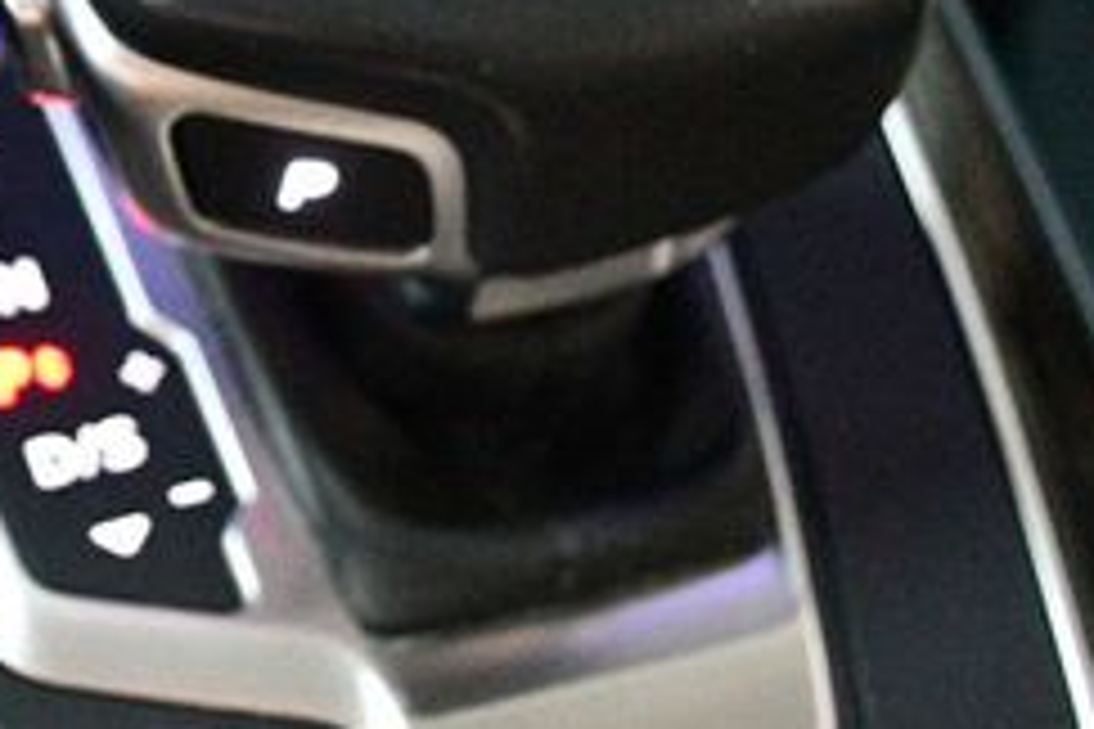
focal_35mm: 87
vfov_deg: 15.6
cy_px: 148
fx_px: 2644
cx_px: 221
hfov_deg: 23.1
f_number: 3.8
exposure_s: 1/60
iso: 12800
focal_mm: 22
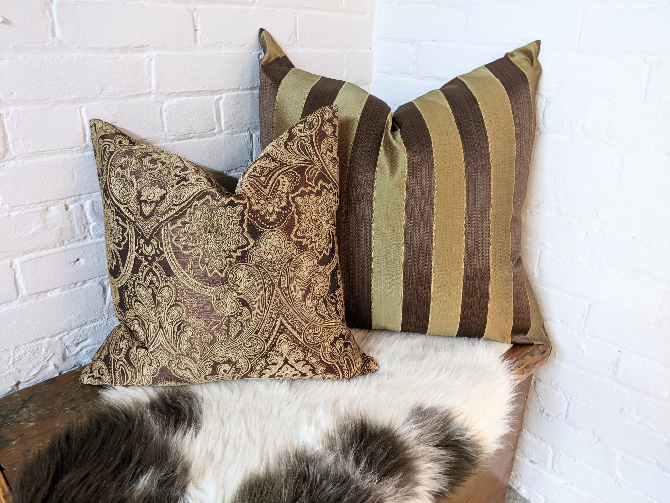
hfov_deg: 65.3
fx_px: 523
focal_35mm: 27
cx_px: 335
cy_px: 252
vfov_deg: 51.4
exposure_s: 1/24
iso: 292
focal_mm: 4.44
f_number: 1.8
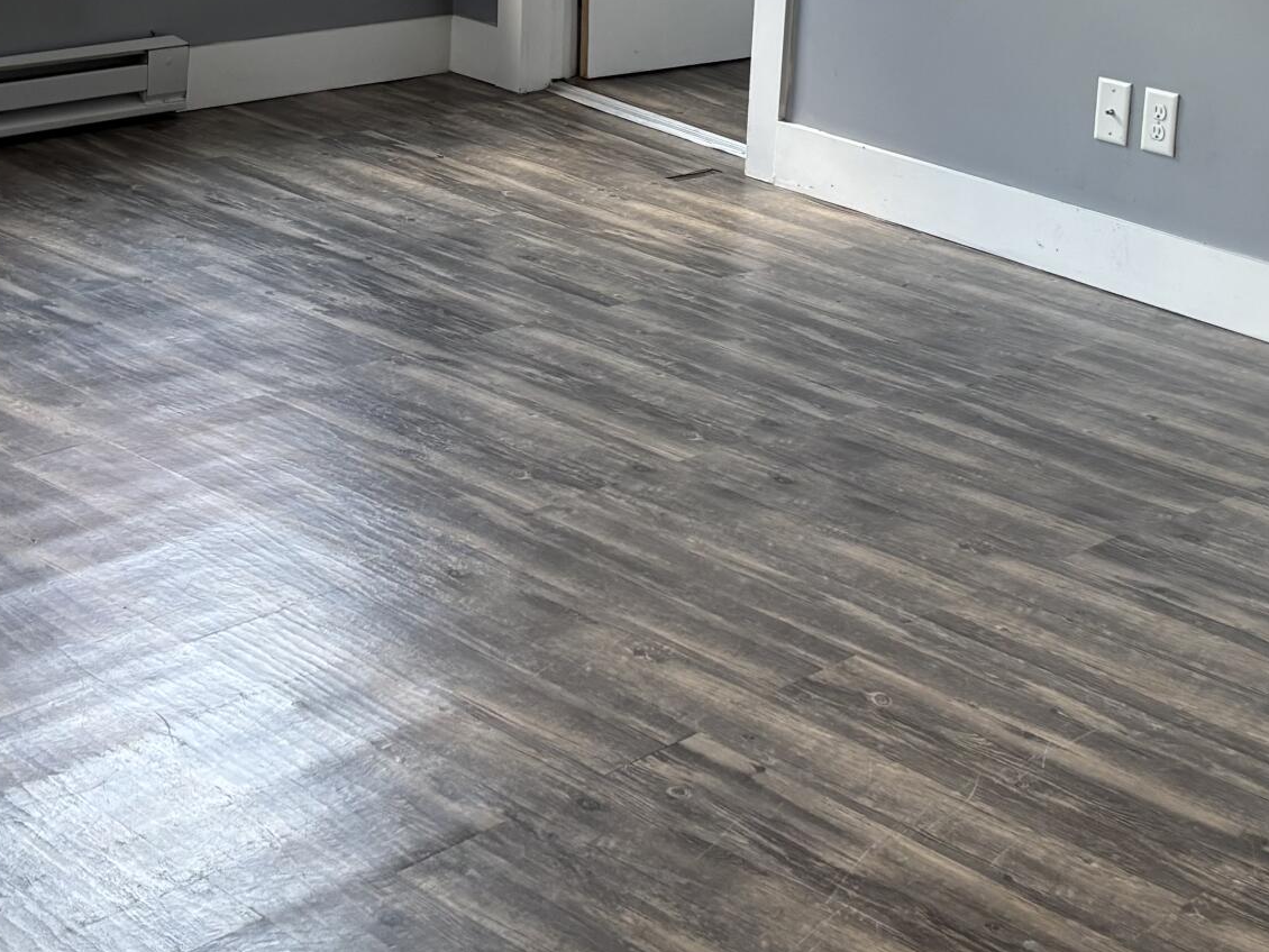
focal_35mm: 69
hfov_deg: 28.1
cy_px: 190
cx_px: 736
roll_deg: -2.5
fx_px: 2530
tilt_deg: -16.1
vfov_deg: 21.1
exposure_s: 1/103
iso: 125
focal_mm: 5.96
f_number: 1.6
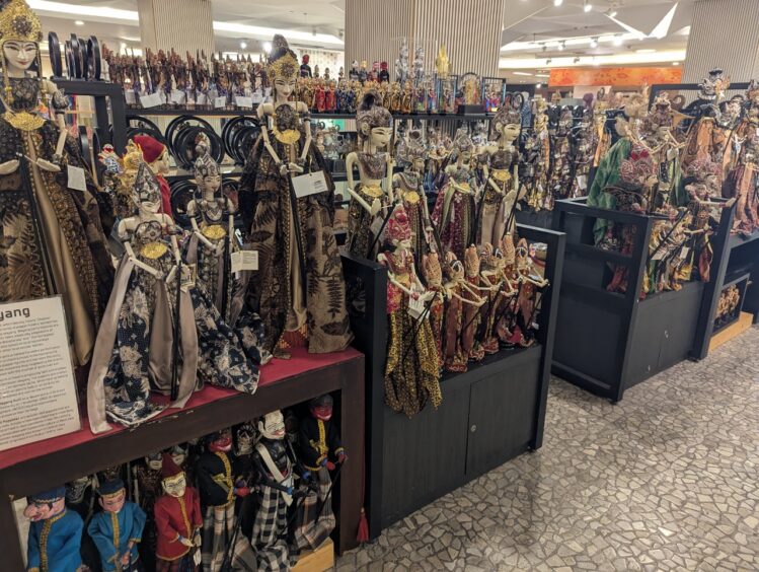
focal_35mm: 24
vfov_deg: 56.9
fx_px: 527
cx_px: 380
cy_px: 286
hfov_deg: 71.5
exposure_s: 1/138
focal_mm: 6.81
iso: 594
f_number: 1.85
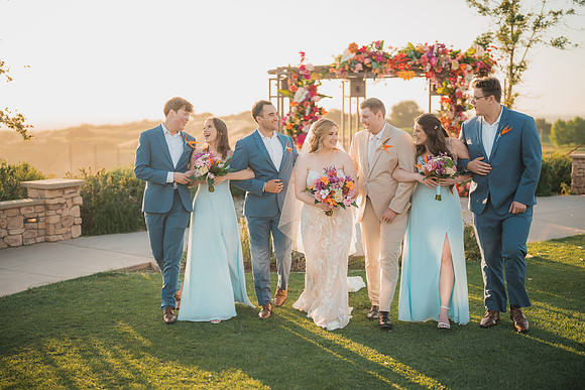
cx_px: 292
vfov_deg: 27.0
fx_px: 813
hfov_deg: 39.6
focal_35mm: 50
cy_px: 195
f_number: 1.2
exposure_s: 1/3200
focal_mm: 50
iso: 200
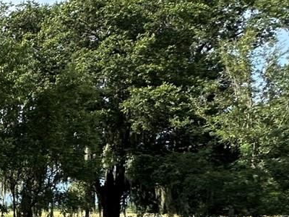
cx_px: -228
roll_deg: +1.1
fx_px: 468
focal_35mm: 56
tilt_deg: -2.0
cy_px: 220
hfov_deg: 21.9
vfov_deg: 24.8
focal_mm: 2.22
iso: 50
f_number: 2.2
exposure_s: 1/1103
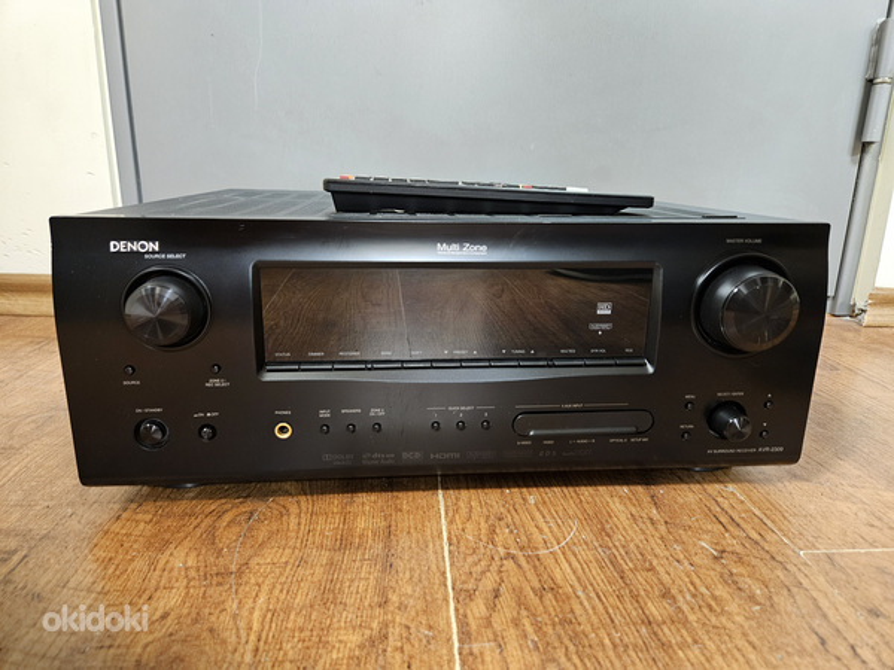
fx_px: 594
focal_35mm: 23
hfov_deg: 73.9
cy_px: 335
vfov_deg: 58.9
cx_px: 447
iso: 640
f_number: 1.8
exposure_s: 1/25
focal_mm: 5.4
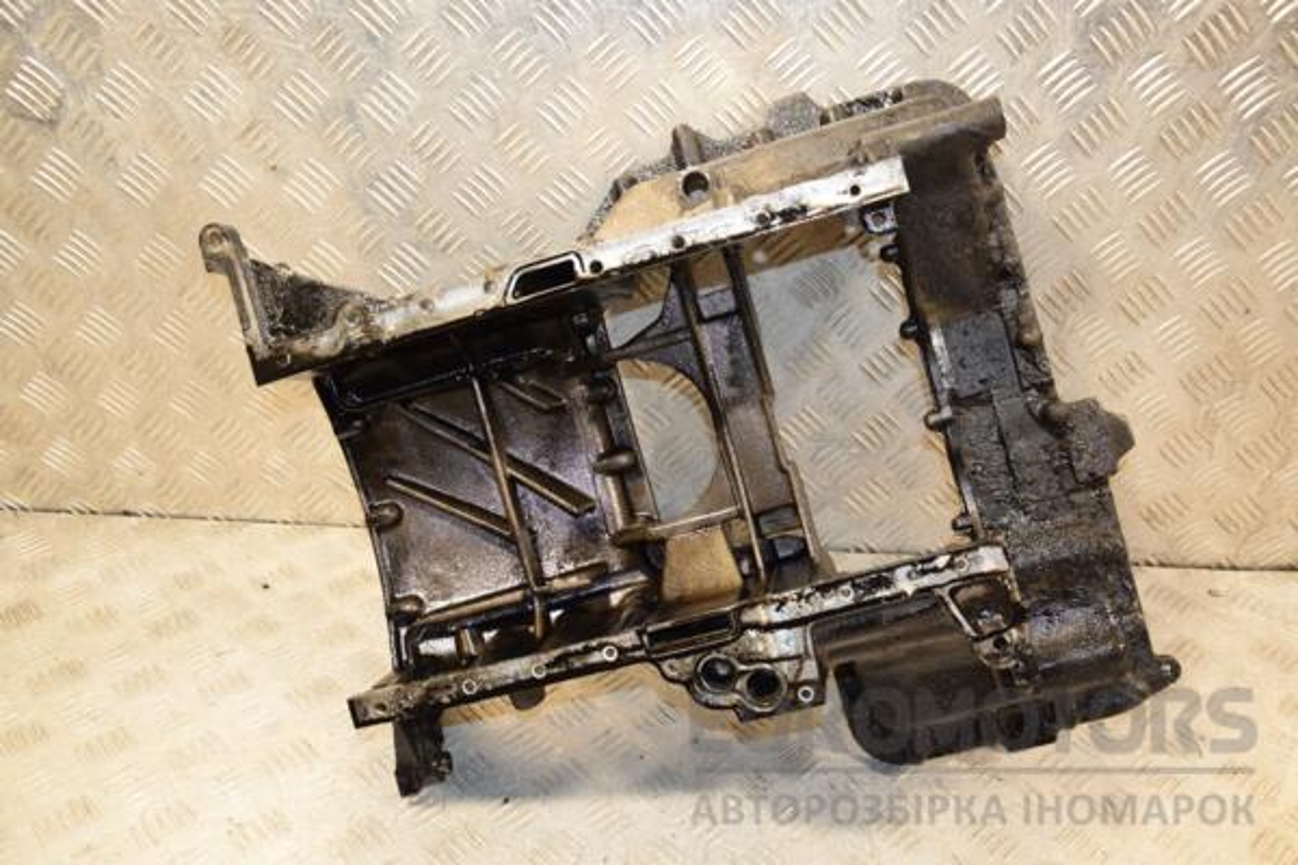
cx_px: 649
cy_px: 432
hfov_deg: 53.1
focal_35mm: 36
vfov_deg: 36.9
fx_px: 1298
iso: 800
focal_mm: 24
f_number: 5
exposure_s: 1/125
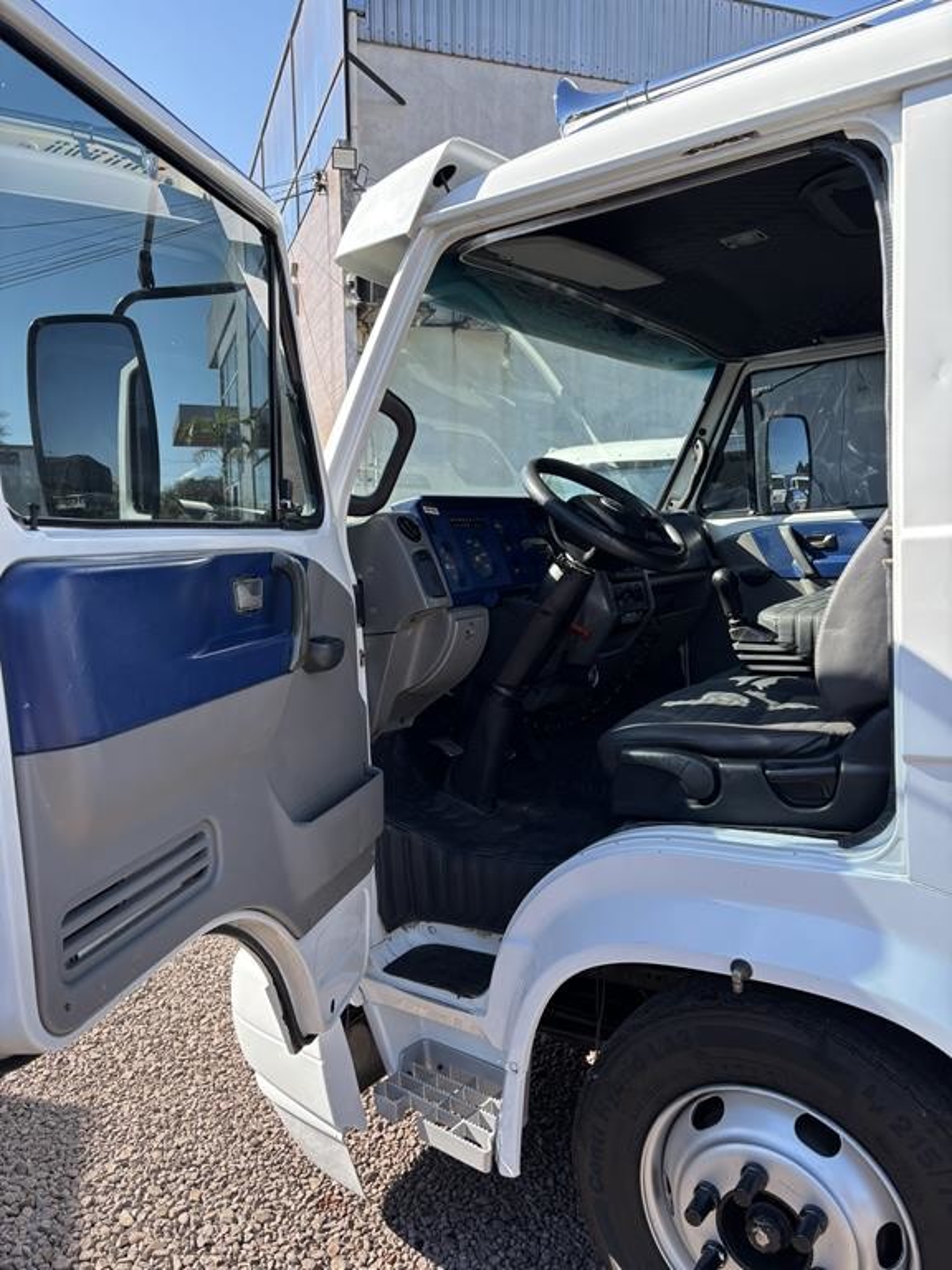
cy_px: 635
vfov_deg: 67.3
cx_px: 476
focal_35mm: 26
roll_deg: +0.2
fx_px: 953
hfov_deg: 53.1
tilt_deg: -6.7
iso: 50
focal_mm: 5.96
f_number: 1.6
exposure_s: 1/736
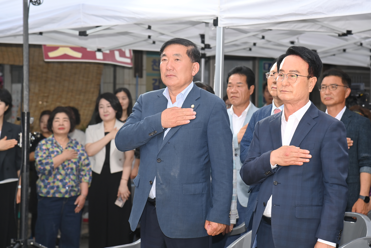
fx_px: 1134
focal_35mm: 110
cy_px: 124
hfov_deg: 18.6
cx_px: 186
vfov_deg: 12.5
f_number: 6.3
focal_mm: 110
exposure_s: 1/250
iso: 640
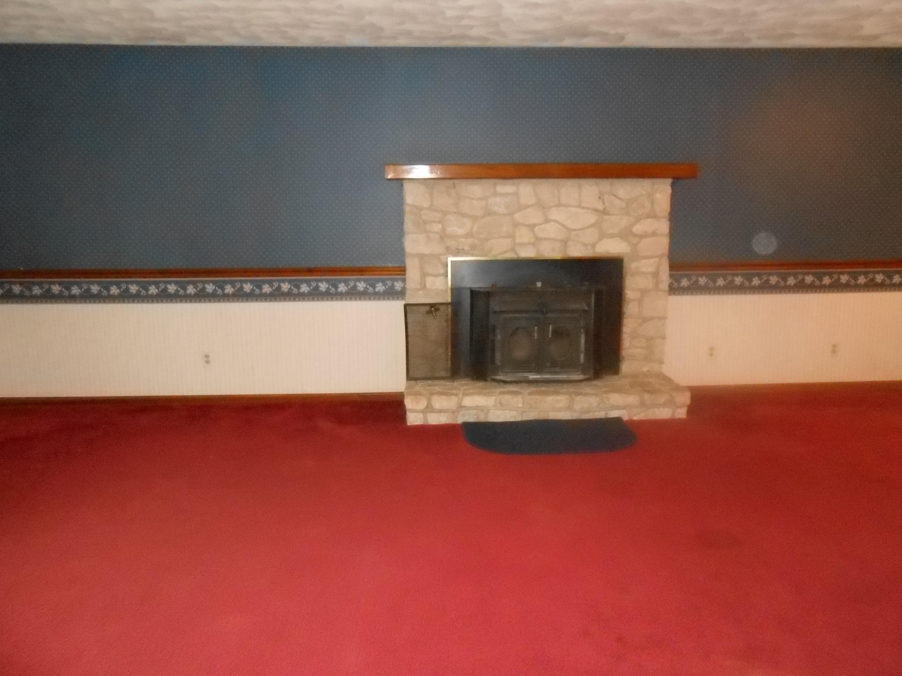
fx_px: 677
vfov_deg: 53.1
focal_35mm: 26
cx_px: 451
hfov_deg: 67.3
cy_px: 338
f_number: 3.5
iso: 1250
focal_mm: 4.6
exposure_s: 1/25
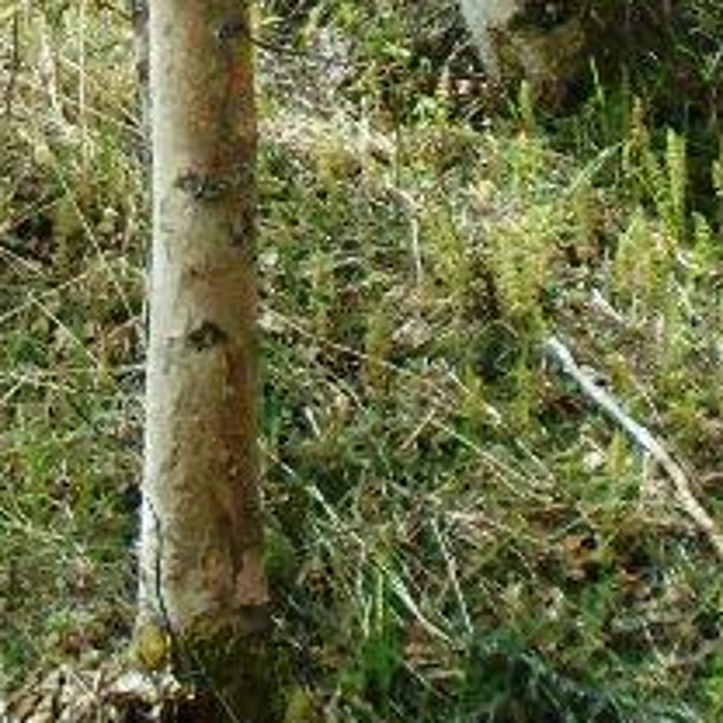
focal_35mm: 113
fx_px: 2670
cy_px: -507
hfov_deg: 15.3
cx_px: 101
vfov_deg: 14.0
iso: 100
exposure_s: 1/250
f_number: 3.2
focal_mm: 4.6
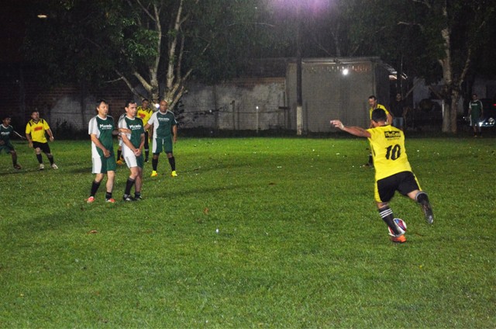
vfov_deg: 16.5
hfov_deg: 24.7
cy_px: 164
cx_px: 248
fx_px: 1134
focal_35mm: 82
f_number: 5.6
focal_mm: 55
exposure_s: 1/60
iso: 3200
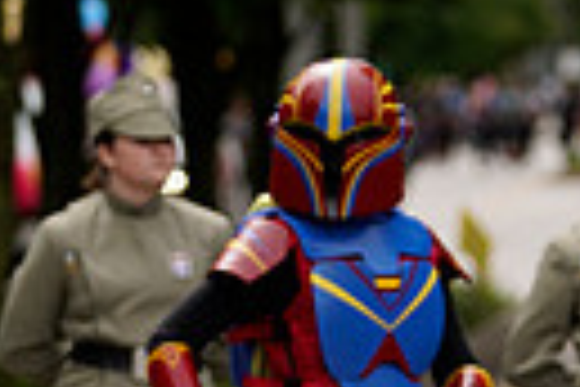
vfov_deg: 2.6
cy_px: 574
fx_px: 8393
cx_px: 611
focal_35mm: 521
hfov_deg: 4.0
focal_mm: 116
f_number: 3.2
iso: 125
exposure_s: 1/400
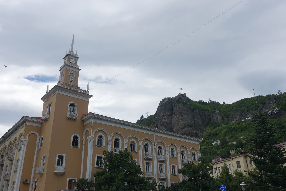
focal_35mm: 31
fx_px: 246
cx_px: 143
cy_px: 96
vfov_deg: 42.3
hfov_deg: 60.3
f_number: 5.6
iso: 125
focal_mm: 11.45
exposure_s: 1/800
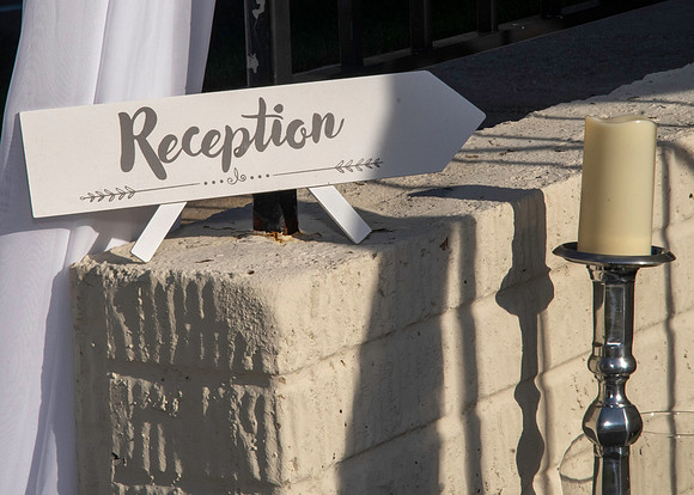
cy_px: 156
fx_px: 3392
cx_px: 315
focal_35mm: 172
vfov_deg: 8.3
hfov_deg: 11.7
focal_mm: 80
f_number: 25
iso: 400
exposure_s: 1/250
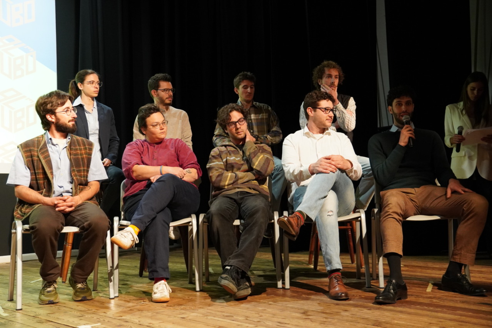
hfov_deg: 49.6
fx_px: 533
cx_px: 246
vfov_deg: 34.2
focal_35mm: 39
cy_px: 164
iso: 2000
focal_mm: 26
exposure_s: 1/100
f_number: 3.5
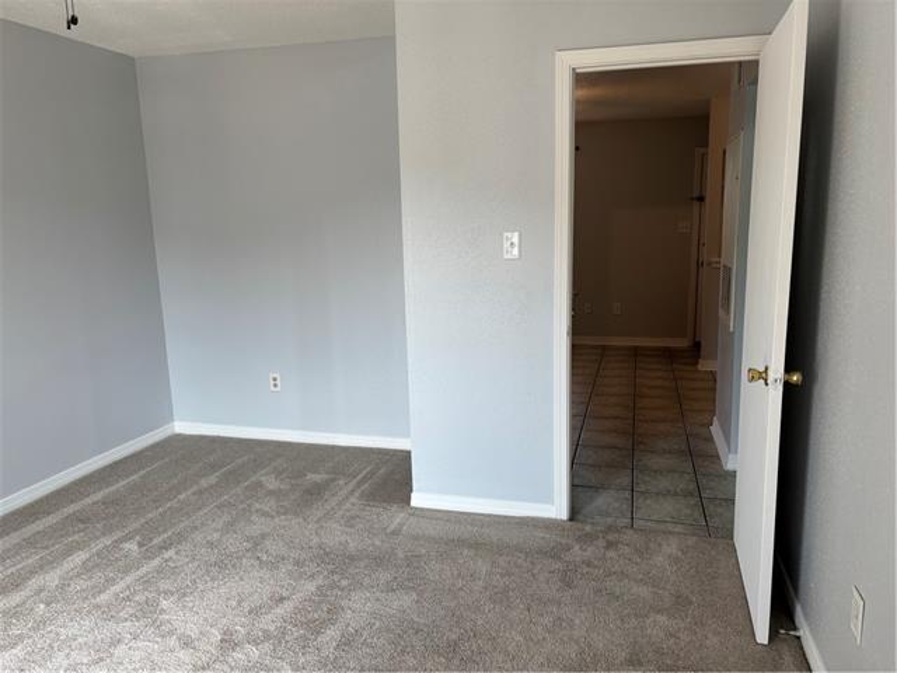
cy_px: 336
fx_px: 674
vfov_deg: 53.1
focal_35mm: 26
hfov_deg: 67.3
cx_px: 448
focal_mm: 5.96
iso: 50
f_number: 1.6
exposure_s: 1/120
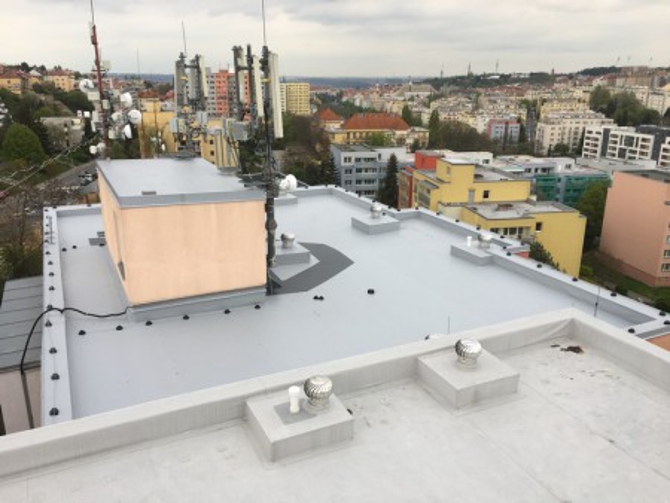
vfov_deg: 48.3
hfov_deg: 61.6
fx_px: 562
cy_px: 252
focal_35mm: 29
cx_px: 335
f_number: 2.2
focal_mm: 4.15
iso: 25
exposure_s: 1/315
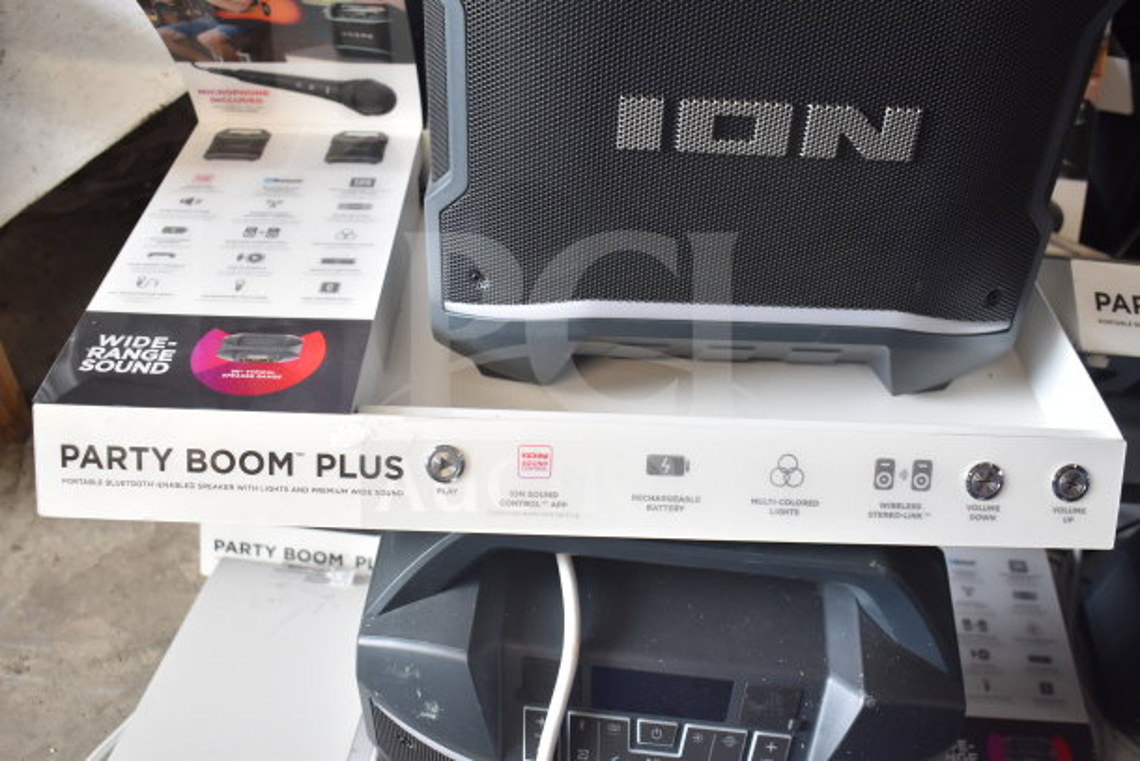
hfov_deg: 55.1
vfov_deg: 38.4
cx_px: 570
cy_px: 380
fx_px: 1093
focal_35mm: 34
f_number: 3.8
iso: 640
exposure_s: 1/40
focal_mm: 23
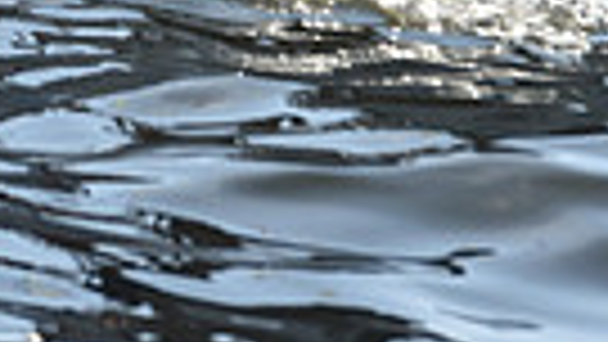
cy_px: -954
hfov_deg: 3.0
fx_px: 11610
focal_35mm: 720
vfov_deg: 1.7
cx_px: -56
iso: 250
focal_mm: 160
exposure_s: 1/1250
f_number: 8
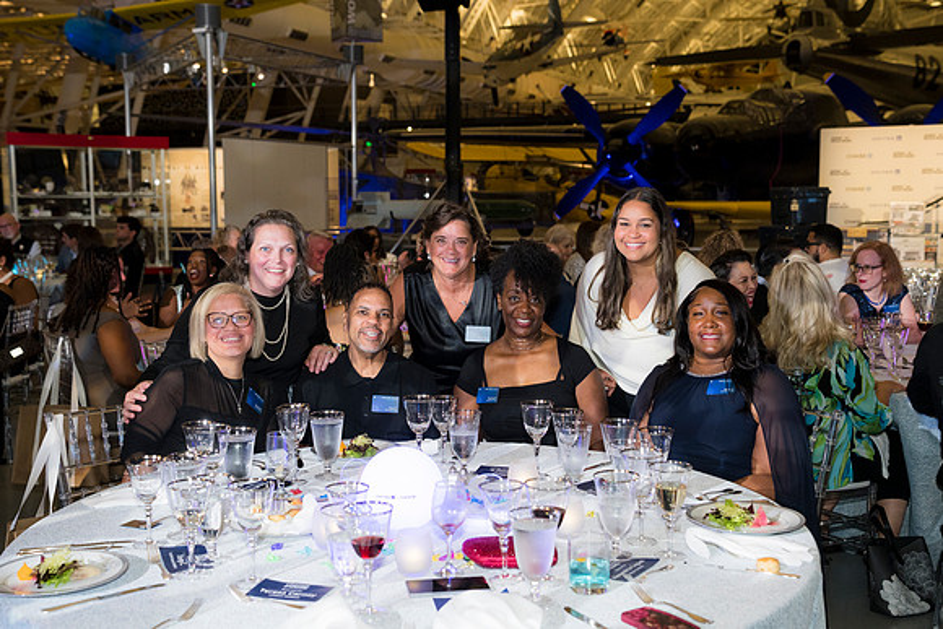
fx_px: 1153
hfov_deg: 44.5
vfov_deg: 30.5
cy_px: 314
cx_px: 472
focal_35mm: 44
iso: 2200
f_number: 4
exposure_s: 1/125
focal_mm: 44
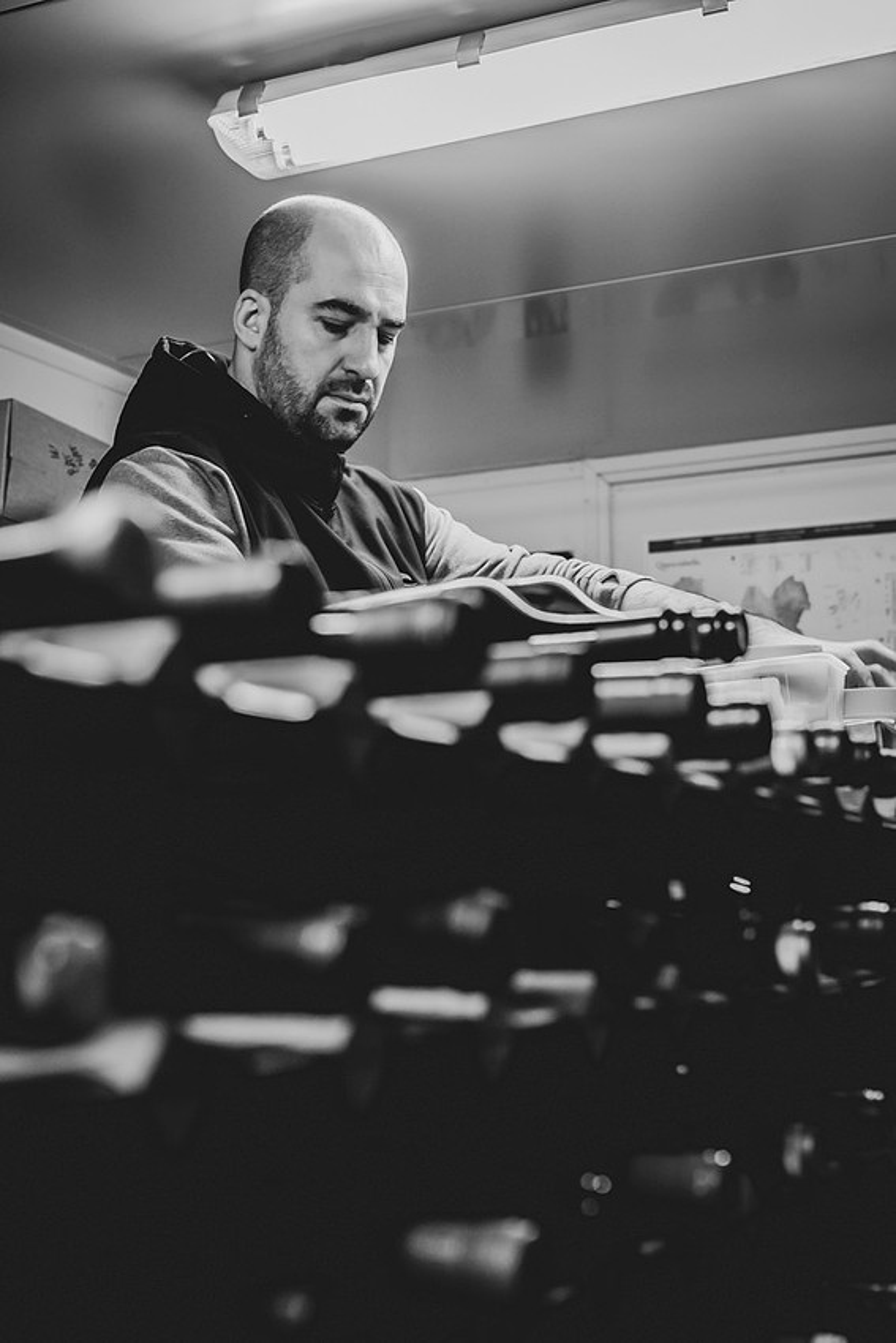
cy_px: 672
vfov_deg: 38.2
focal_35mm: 52
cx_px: 448
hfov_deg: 26.0
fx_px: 1940
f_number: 5
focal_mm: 52
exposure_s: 1/125
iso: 3200
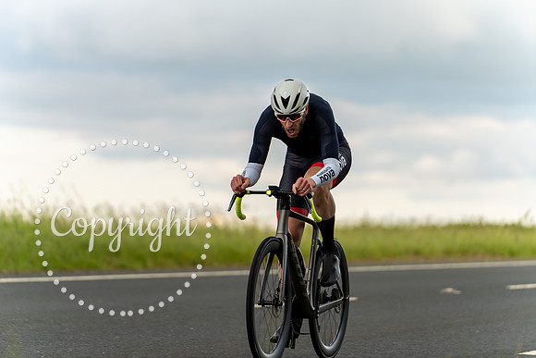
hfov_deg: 12.4
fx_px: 2457
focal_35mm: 165
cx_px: 268
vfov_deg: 8.3
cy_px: 179
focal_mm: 165
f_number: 3.2
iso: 250
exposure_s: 1/500
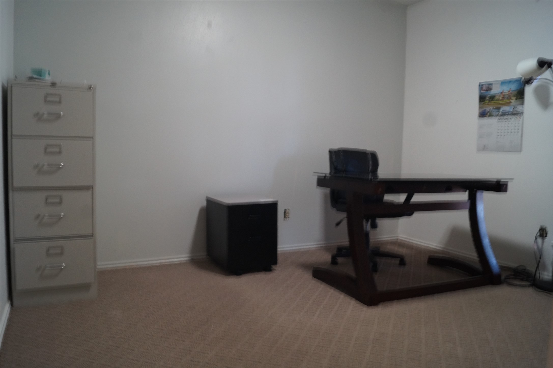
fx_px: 414
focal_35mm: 27
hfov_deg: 67.4
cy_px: 184
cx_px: 276
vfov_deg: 47.9
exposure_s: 1/5
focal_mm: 18
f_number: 6.3
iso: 800
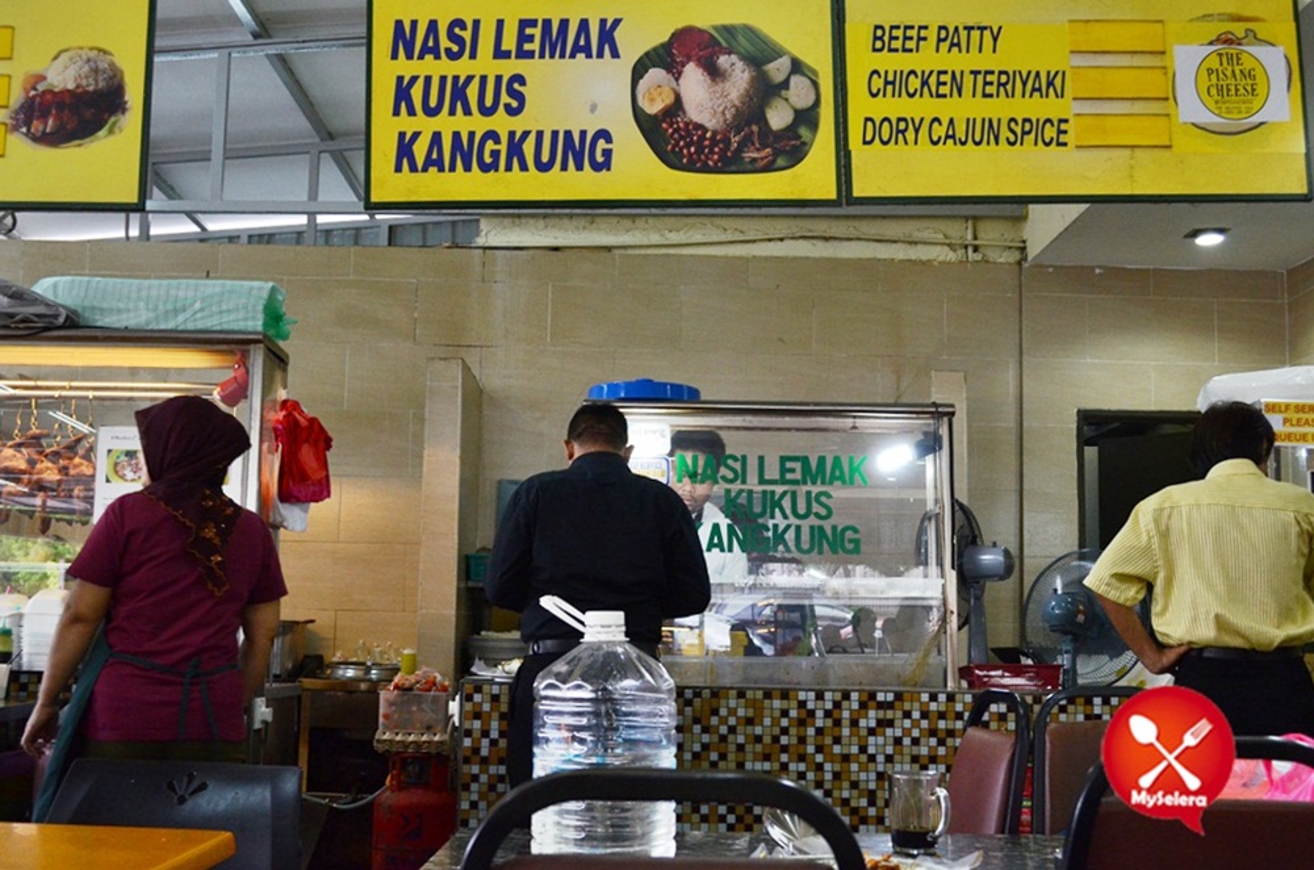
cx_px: 657
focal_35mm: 39
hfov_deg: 49.6
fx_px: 1420
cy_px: 435
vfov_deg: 34.1
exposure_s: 1/80
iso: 1250
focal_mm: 26
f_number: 6.3
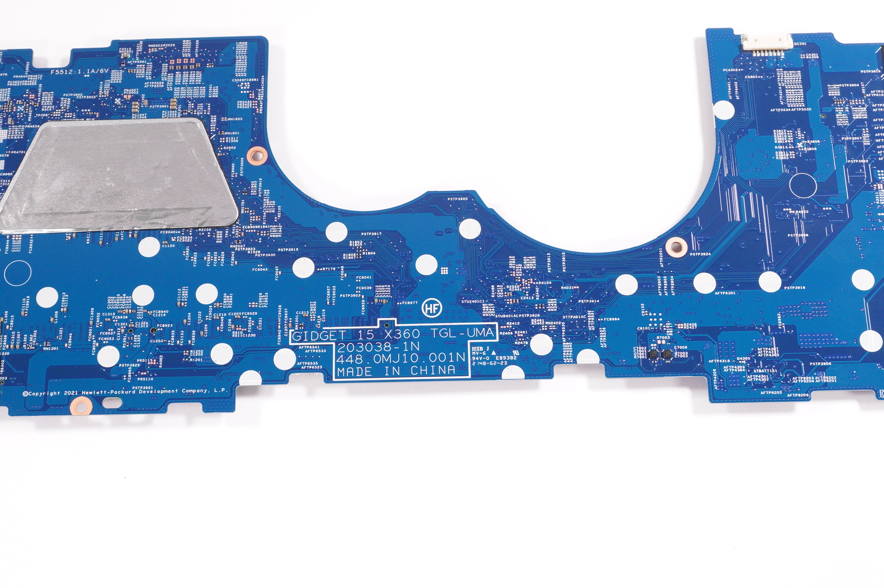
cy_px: 238
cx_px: 408
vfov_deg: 24.1
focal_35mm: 56
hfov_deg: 35.6
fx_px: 1374
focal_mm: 24
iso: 800
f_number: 6.3
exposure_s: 1/125
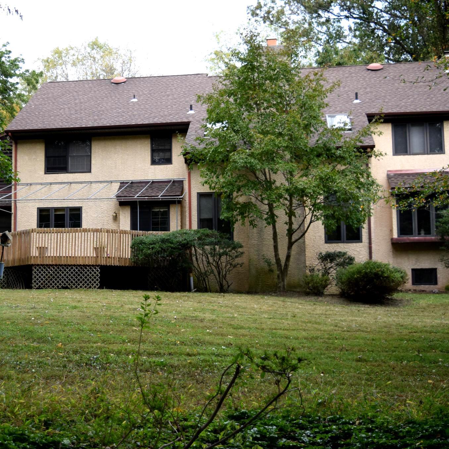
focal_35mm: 54
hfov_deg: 31.3
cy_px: 226
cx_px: 132
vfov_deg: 31.6
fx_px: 792
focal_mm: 28
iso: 800
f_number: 4.2
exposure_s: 1/640
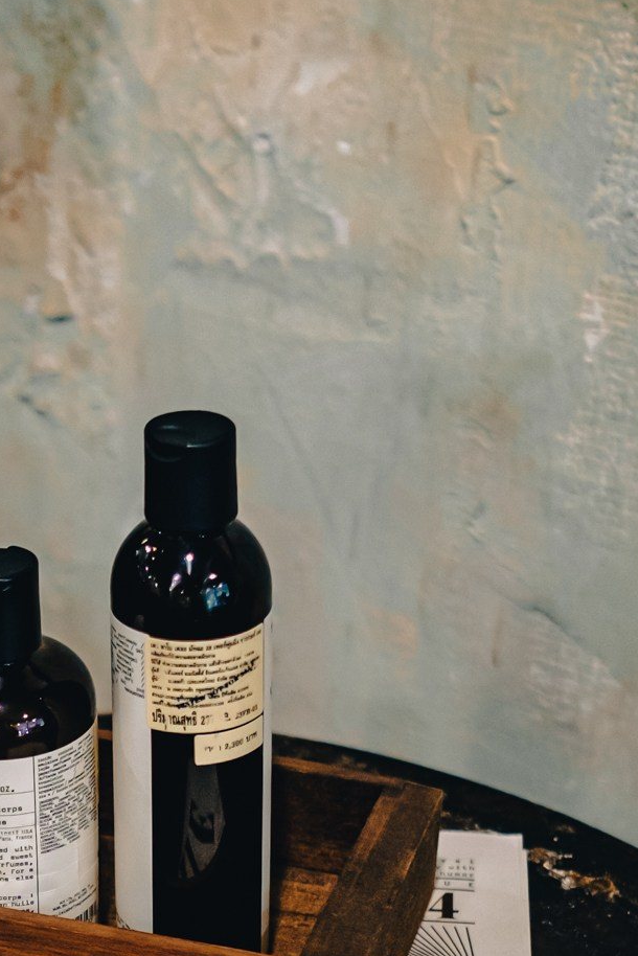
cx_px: 83
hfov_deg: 13.9
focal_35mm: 98
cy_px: 781
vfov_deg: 20.5
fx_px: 2603
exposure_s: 1/125
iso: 800
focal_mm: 23
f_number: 2
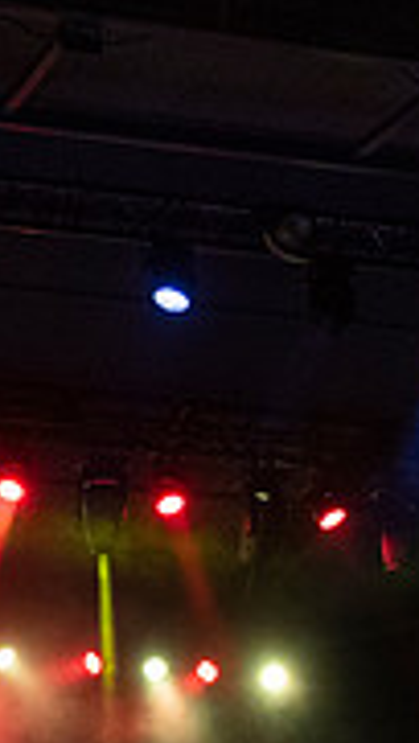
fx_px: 2367
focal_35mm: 120
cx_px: -168
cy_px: 671
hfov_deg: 9.9
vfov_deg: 17.6
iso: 2500
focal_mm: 31
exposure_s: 1/400
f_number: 3.2
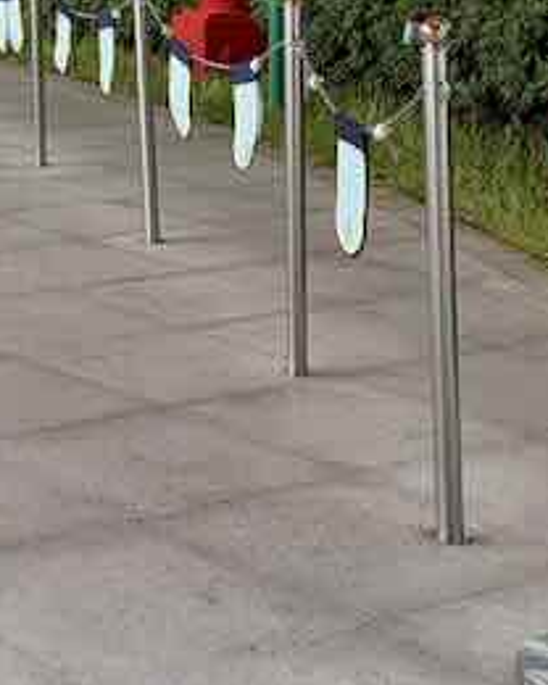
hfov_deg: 15.5
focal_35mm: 91
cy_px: -165
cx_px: -282
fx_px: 1845
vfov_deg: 19.6
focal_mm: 5.96
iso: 64
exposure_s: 1/122
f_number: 1.6
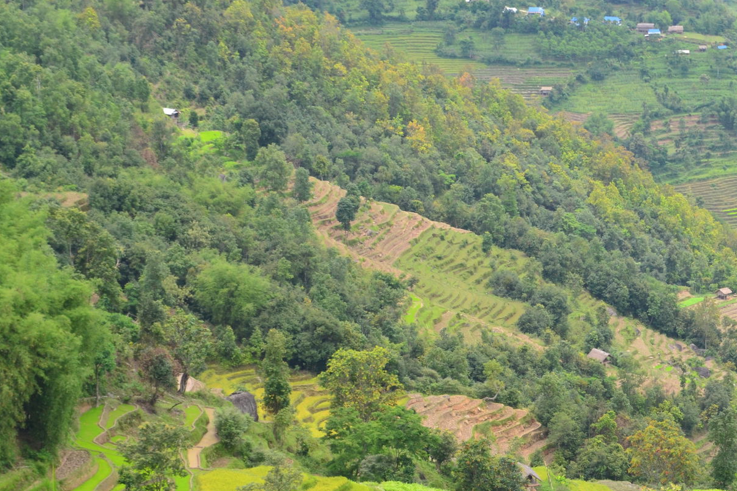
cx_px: 568
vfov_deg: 10.4
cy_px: 268
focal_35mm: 132
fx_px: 2698
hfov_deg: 15.5
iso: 400
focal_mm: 55
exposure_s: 1/250
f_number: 10
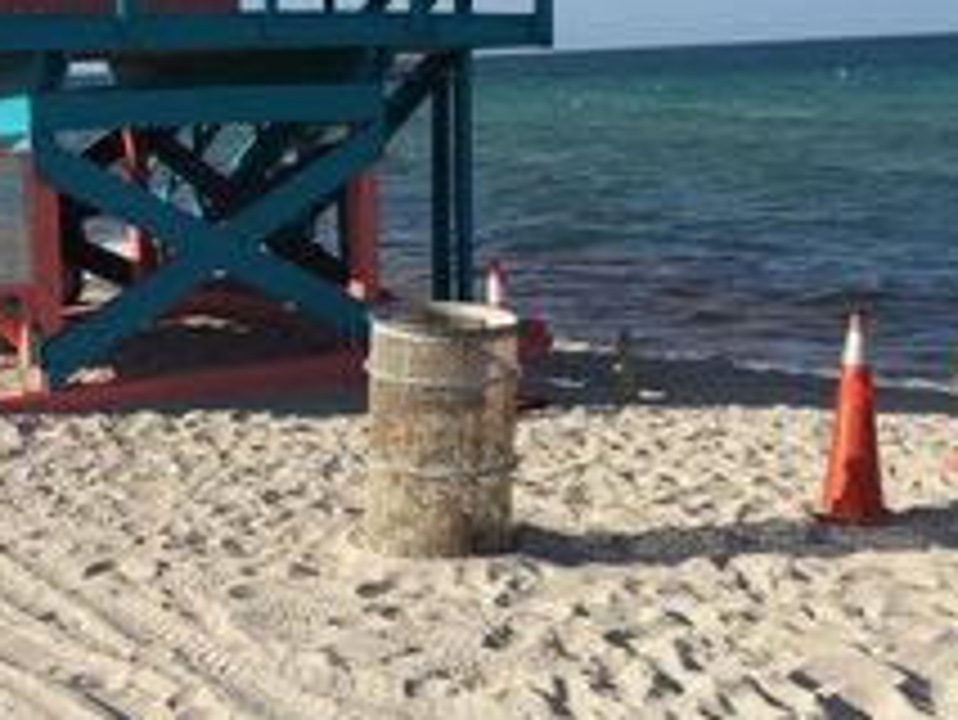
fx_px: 1883
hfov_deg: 28.1
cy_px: 101
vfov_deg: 21.3
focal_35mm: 68
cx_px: 238
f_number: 2.2
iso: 32
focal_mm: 4.15
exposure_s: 1/2639
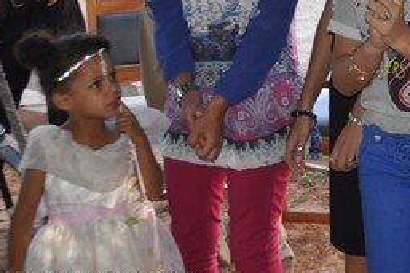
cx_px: 471
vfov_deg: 12.0
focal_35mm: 112
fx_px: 1275
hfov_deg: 17.5
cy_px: -46
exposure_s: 1/200
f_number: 4
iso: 220
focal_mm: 28
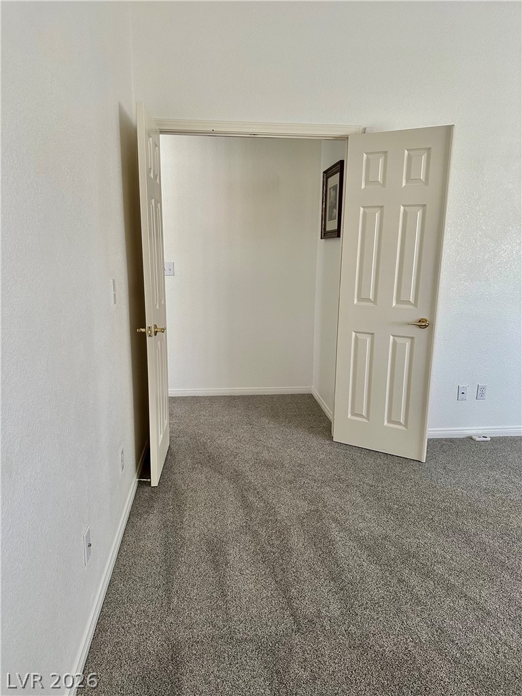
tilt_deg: -9.2
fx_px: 483
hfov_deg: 56.8
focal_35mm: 24
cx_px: 261
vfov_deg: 71.6
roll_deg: -1.4
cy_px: 348
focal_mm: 6.86
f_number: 1.78
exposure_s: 1/109
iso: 250
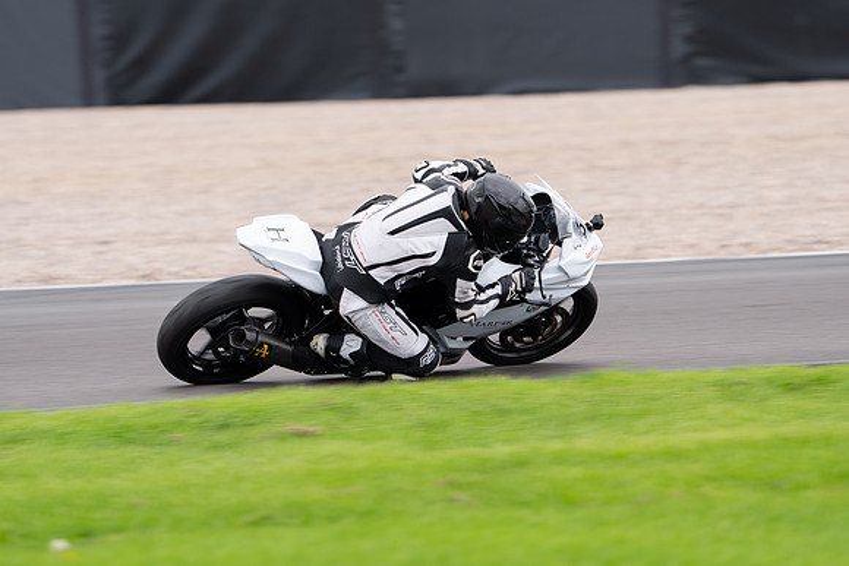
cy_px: 282
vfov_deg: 2.5
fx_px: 13226
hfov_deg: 3.7
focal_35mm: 561
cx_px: 446
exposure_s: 1/400
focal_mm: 400
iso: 320
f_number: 4.5
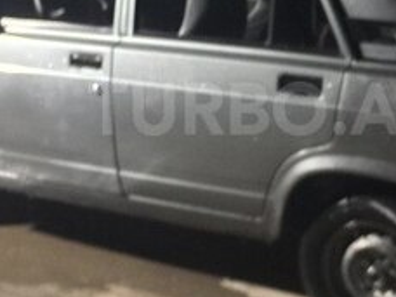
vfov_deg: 17.5
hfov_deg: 23.2
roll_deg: +2.6
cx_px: 266
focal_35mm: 84
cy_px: 109
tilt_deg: -11.3
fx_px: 961
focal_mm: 4.15
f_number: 2.2
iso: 250
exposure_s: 1/17
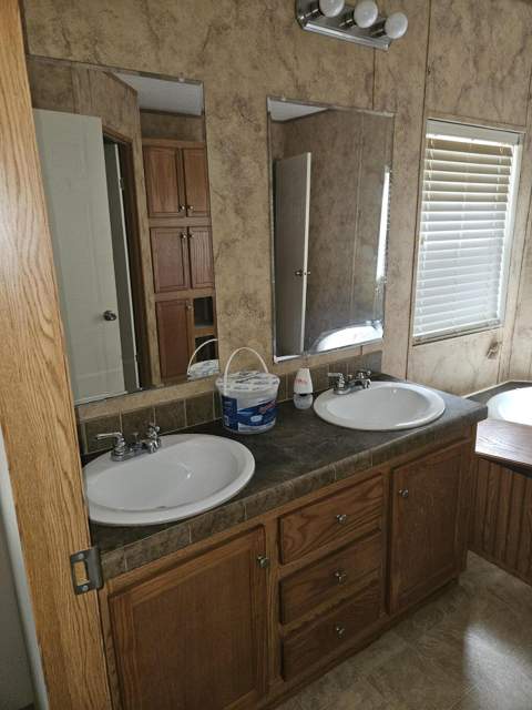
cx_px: 266
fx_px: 471
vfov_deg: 73.9
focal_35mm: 23
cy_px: 355
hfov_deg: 58.9
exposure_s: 1/24
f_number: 1.8
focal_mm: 5.4
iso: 100
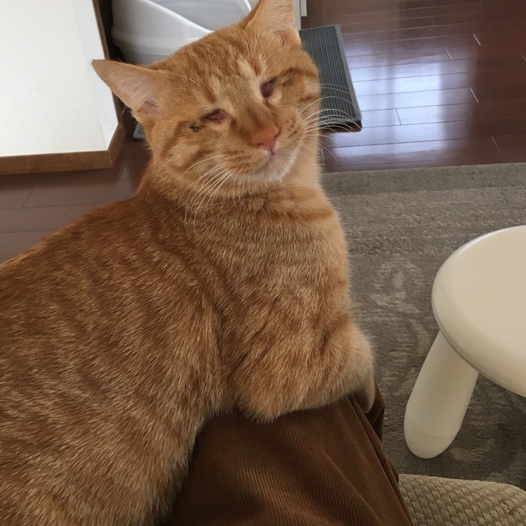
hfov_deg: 41.8
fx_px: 688
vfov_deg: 41.8
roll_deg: +7.9
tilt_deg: -34.4
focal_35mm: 40
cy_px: 236
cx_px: 229
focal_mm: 4.15
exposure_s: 1/30
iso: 64
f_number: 2.2
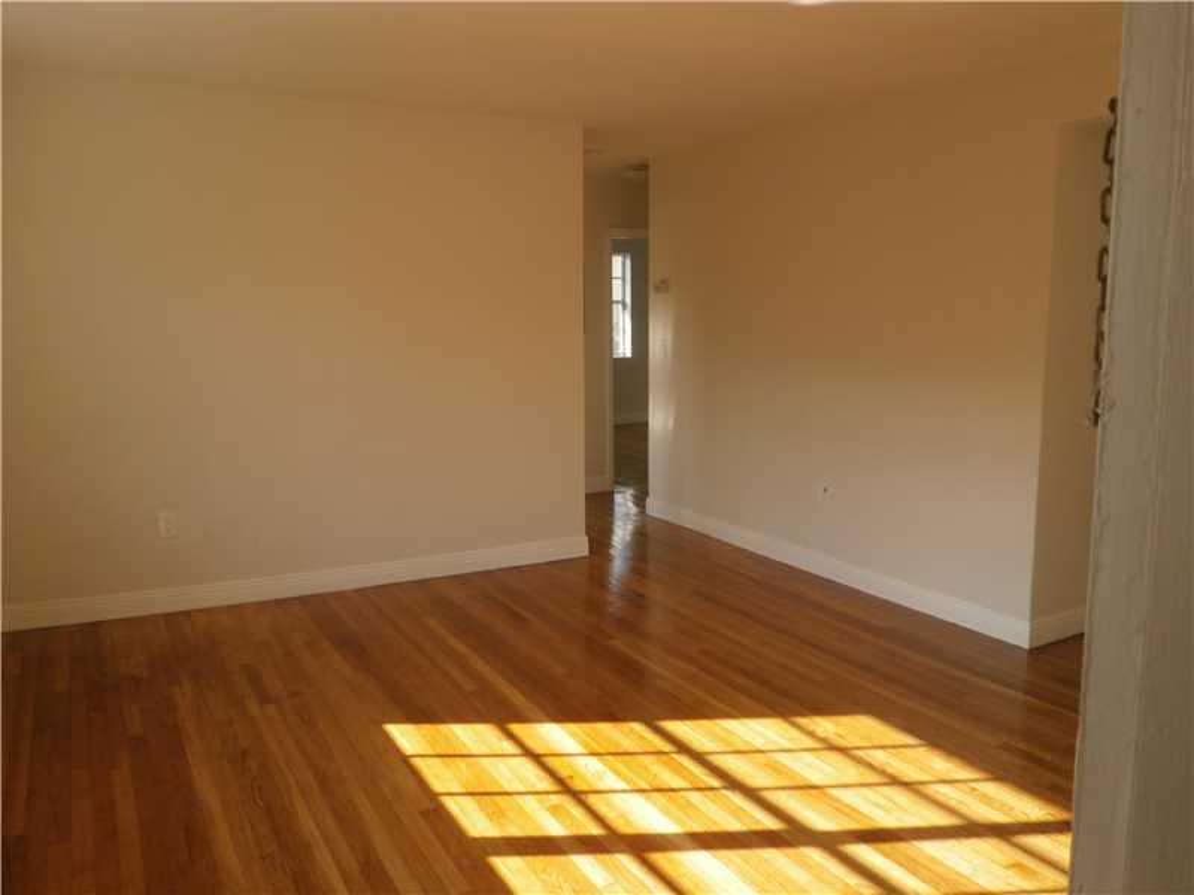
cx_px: 597
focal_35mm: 26
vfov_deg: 53.1
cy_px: 448
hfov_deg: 67.3
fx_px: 897
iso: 100
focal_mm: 4.7
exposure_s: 1/200
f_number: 2.8
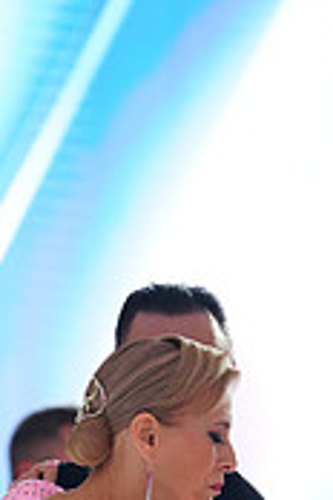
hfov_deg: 2.6
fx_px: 7325
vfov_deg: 3.9
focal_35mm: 528
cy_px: 805
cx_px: 73
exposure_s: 1/400
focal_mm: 158
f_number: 2.8
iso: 1250
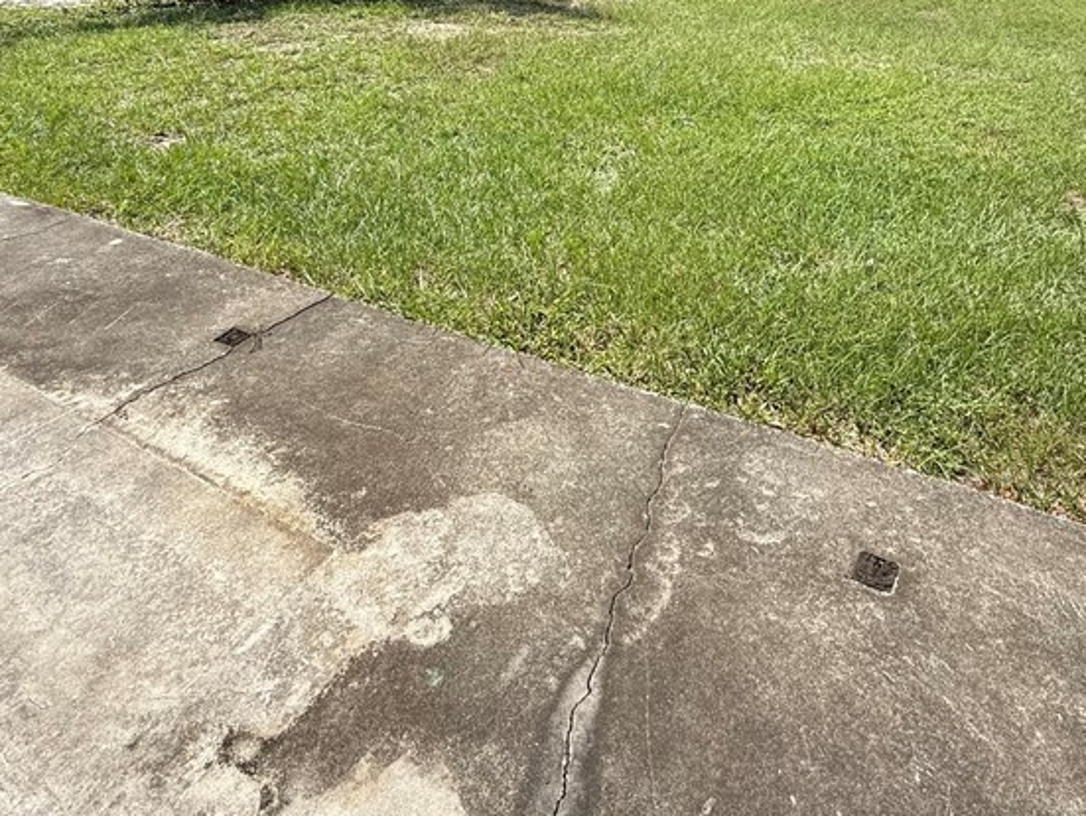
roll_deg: -1.4
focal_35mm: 26
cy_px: 122
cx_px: 650
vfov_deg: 48.9
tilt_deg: -19.5
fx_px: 816
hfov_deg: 66.6
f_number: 2.2
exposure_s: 1/970
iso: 50
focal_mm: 2.22
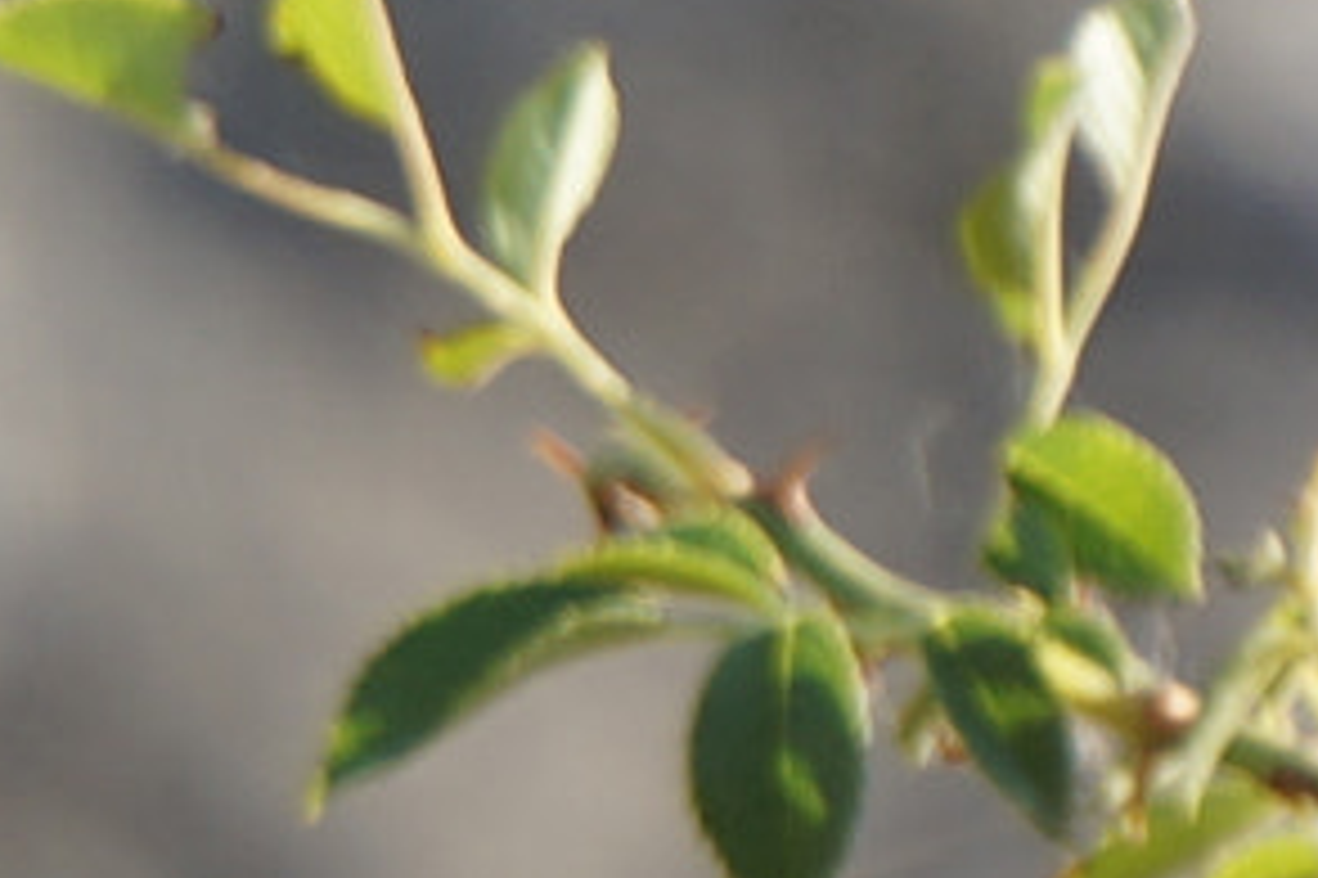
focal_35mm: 2200
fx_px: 80496
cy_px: 907
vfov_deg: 0.6
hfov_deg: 0.9
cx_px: -1376
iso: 100
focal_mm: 210
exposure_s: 1/40
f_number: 8
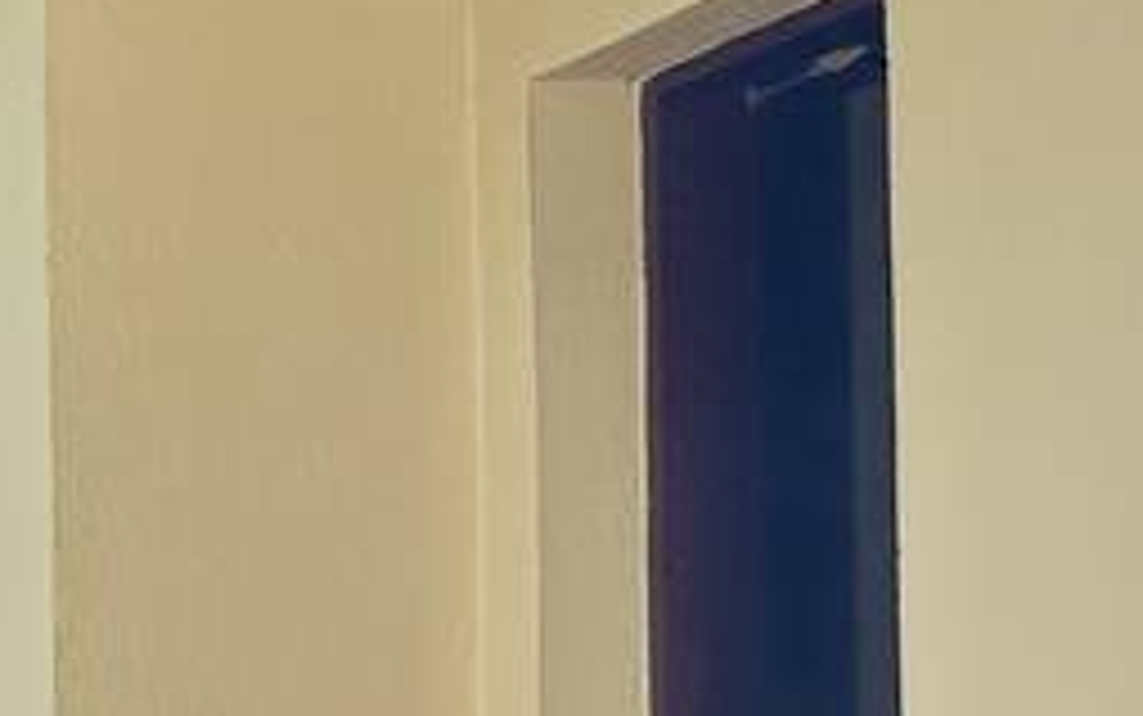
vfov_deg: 15.1
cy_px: 820
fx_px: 2618
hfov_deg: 17.3
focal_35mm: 84
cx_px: -1179
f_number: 2.2
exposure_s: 1/558
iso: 40
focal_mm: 2.22
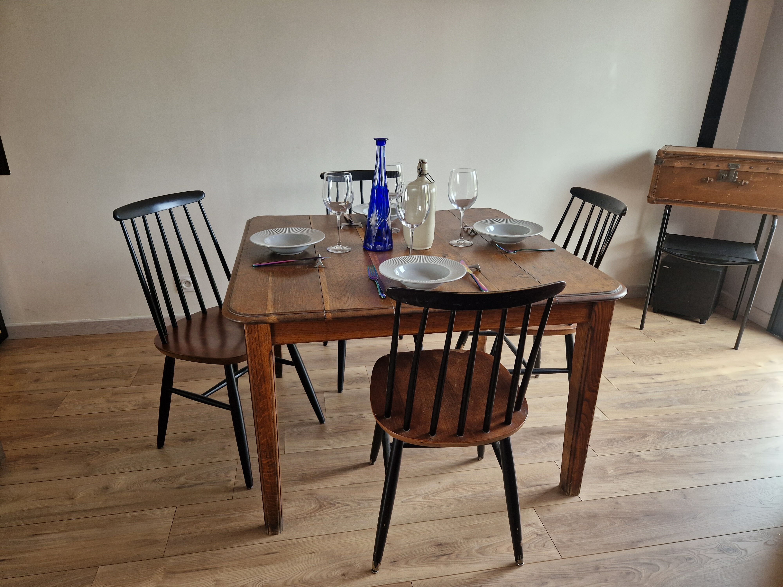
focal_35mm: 23
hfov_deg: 73.9
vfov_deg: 58.9
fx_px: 520
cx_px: 392
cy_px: 294
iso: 200
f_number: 1.8
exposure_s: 1/180
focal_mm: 5.4
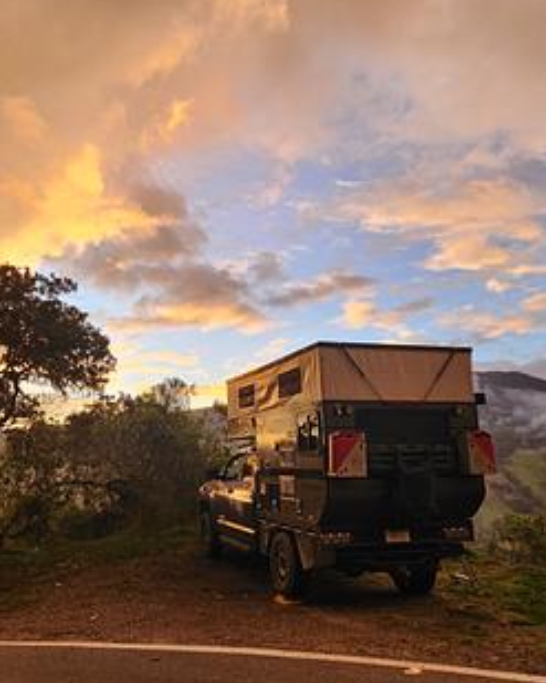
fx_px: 626
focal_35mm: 31
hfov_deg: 46.9
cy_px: 338
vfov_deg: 57.2
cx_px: 224
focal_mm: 5.4
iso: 32
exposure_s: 1/180
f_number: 1.8
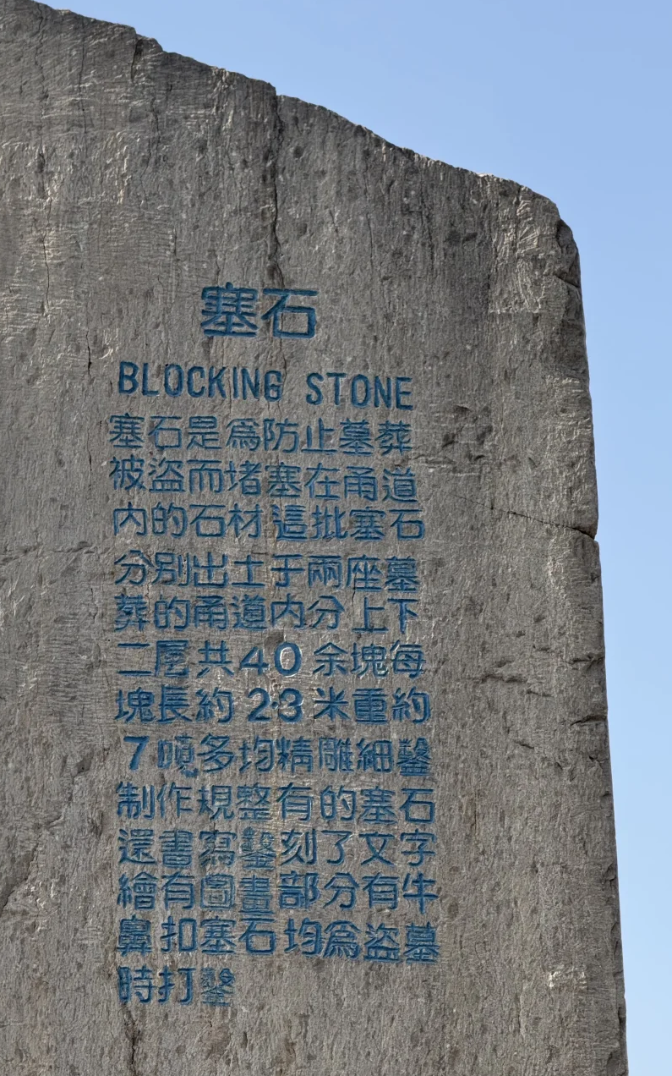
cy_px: 552
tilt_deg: +20.9
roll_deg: +1.2
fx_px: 4220
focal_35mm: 144
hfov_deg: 9.1
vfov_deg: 14.5
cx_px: 260
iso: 64
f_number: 2.8
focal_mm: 15.66
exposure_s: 1/1114
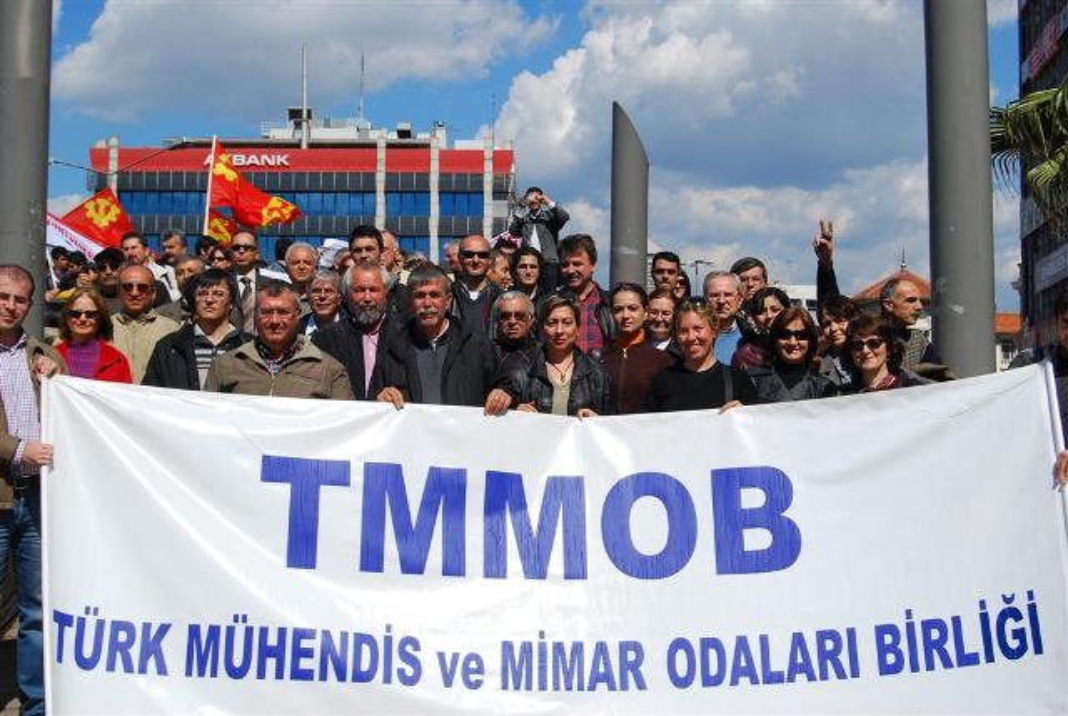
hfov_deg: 37.8
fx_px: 1560
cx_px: 534
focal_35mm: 52
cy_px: 358
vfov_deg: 25.8
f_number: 11
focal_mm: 35
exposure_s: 1/500
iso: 200
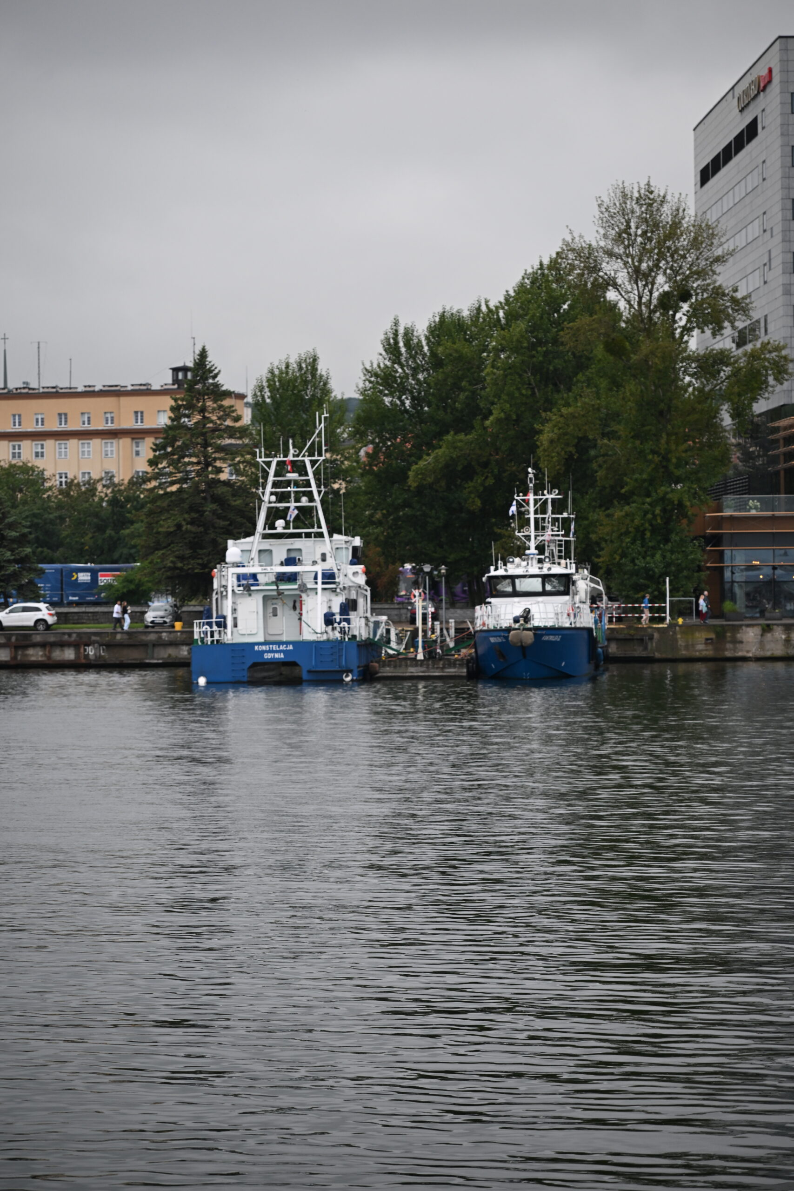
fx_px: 3969
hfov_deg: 11.4
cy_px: 596
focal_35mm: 120
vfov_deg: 17.1
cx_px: 397
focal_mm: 120
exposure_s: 1/200
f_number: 4
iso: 400
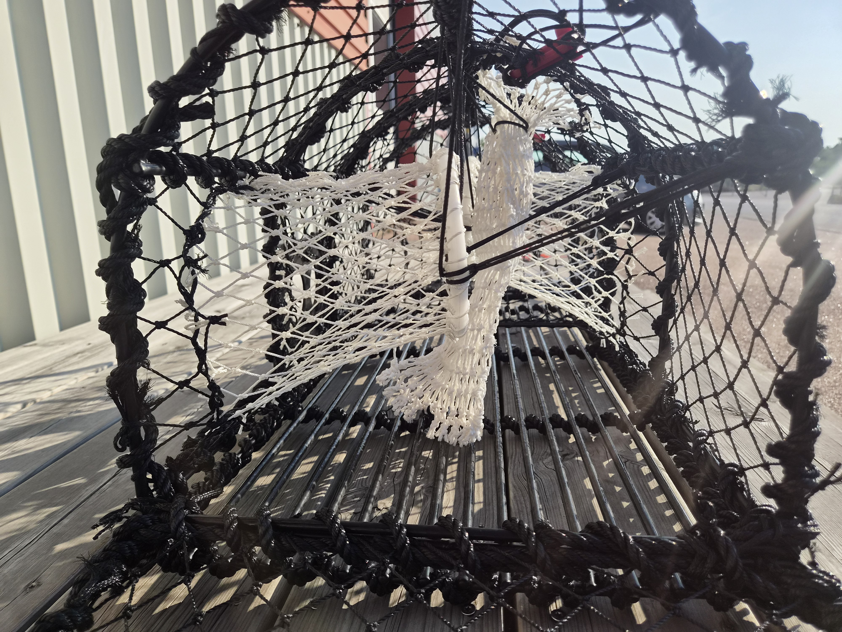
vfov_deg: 58.9
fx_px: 559
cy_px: 316
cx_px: 421
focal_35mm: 23
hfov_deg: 73.9
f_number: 1.8
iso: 80
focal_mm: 5.4
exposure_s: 1/5152
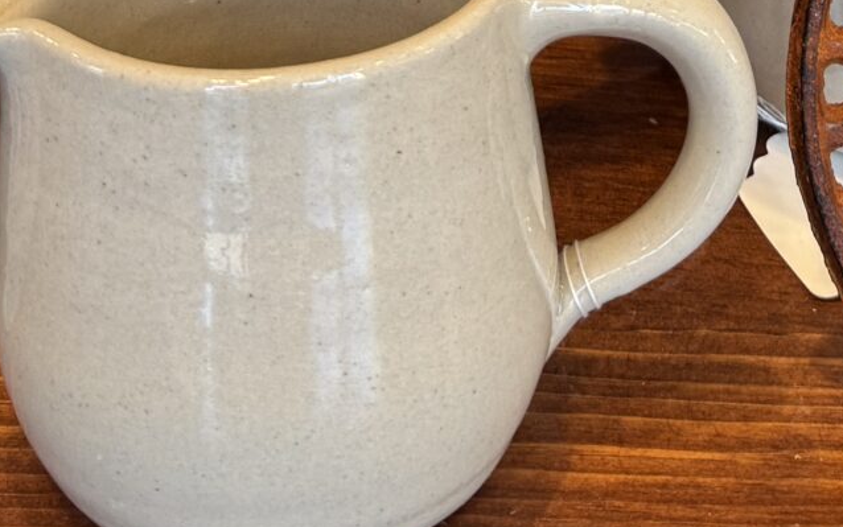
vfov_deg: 11.2
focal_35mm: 102
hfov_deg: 20.4
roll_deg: +0.3
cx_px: 525
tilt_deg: -16.2
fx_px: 2344
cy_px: -639
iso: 125
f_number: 1.78
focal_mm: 6.76
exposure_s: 1/60
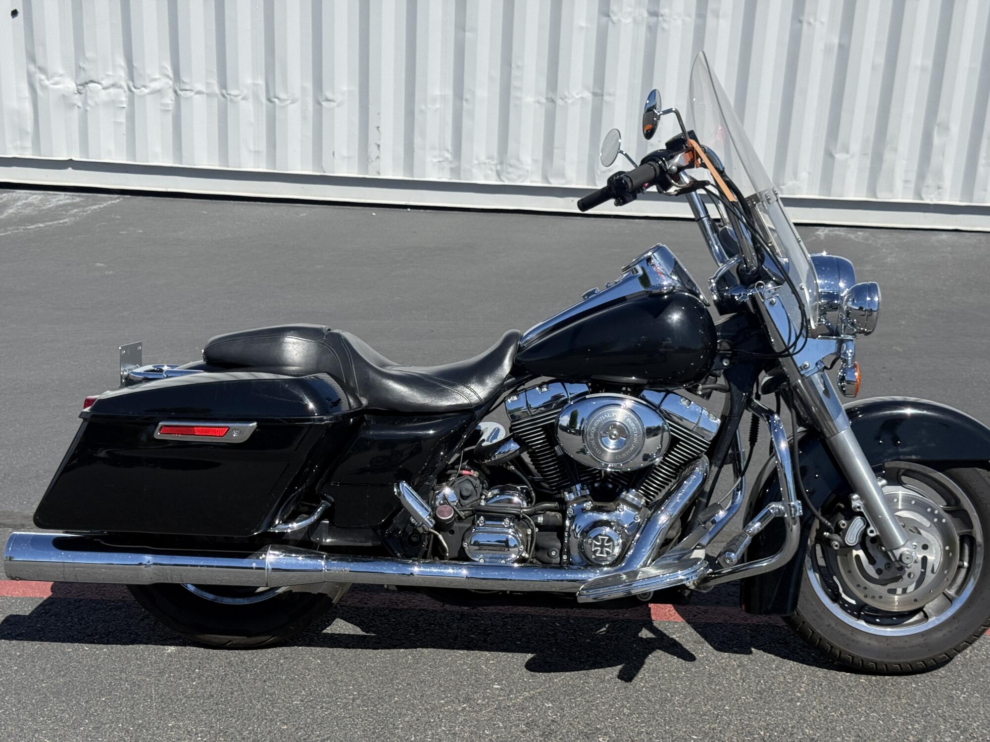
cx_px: 495
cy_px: 371
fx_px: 1373
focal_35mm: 48
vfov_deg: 30.3
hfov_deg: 39.7
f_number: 1.78
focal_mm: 6.76
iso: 64
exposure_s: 1/5587
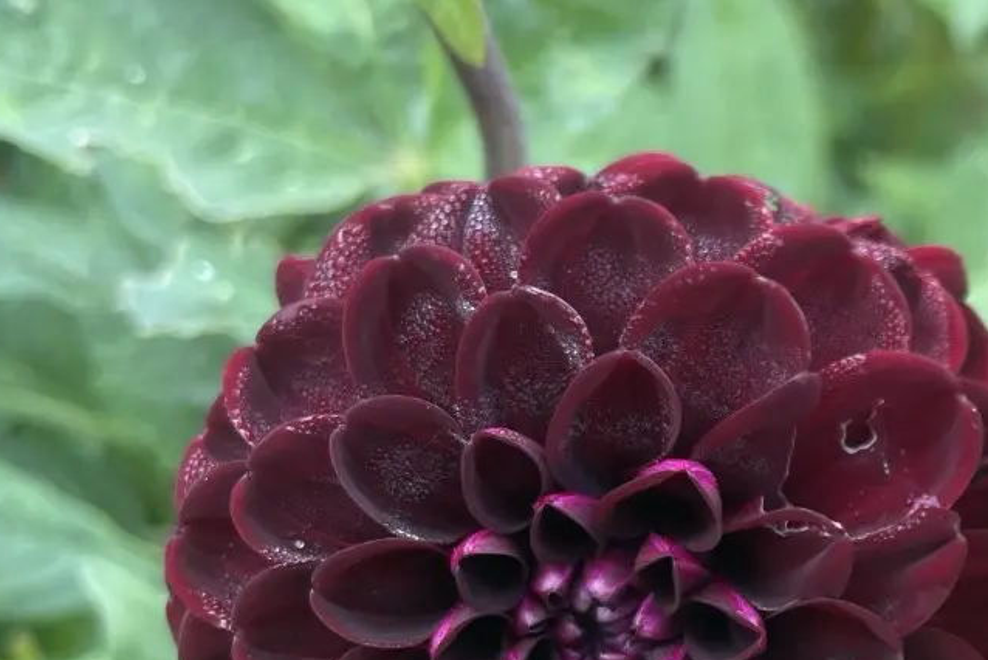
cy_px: 539
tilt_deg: -49.4
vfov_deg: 22.0
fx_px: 1675
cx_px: 1045
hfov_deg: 30.0
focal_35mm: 61
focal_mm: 4.2
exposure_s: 1/203
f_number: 1.6
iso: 32
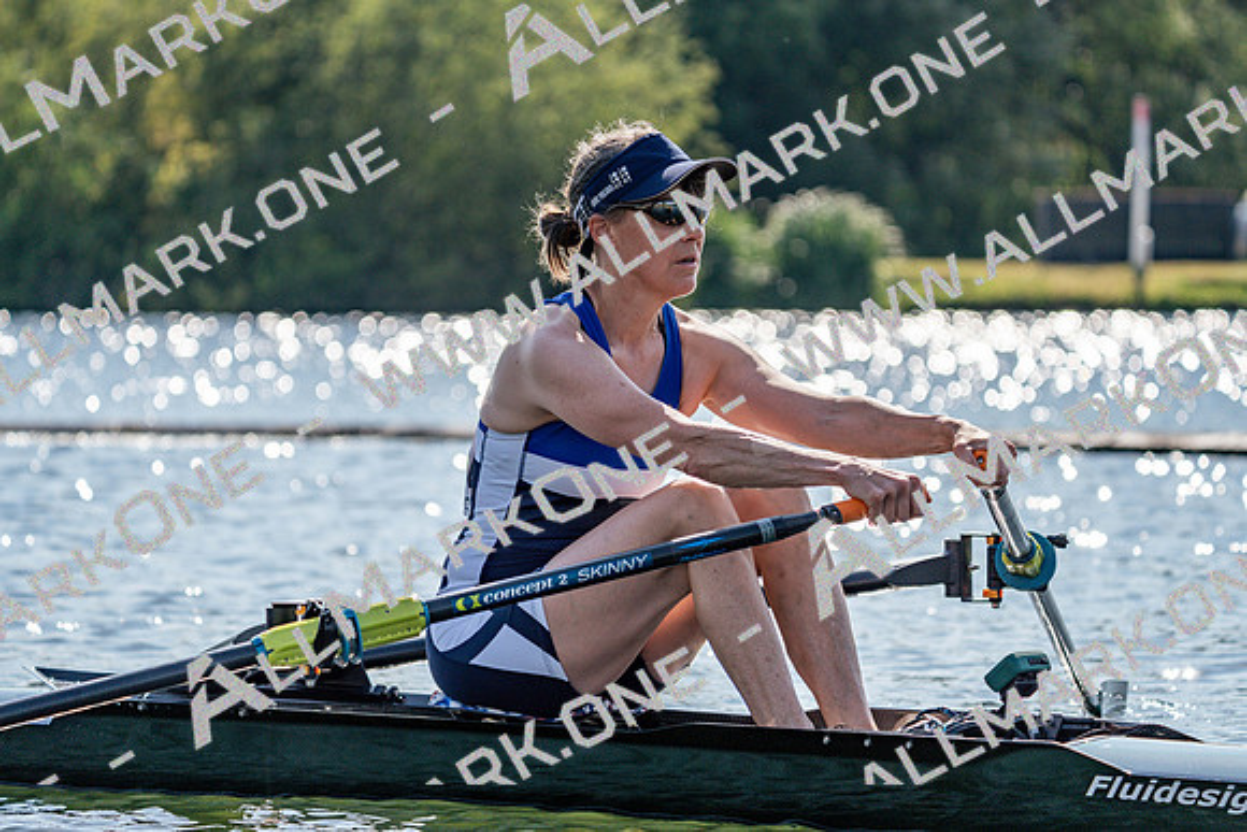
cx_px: 624
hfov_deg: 10.3
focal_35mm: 200
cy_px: 416
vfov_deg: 6.9
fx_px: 6929
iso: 100
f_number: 5.6
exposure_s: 1/1600
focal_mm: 200
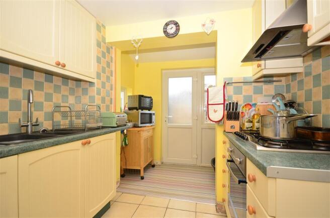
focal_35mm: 18
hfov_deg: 90.1
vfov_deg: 67.1
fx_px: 165
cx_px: 165
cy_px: 109
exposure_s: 1/100
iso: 200
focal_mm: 12
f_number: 5.6
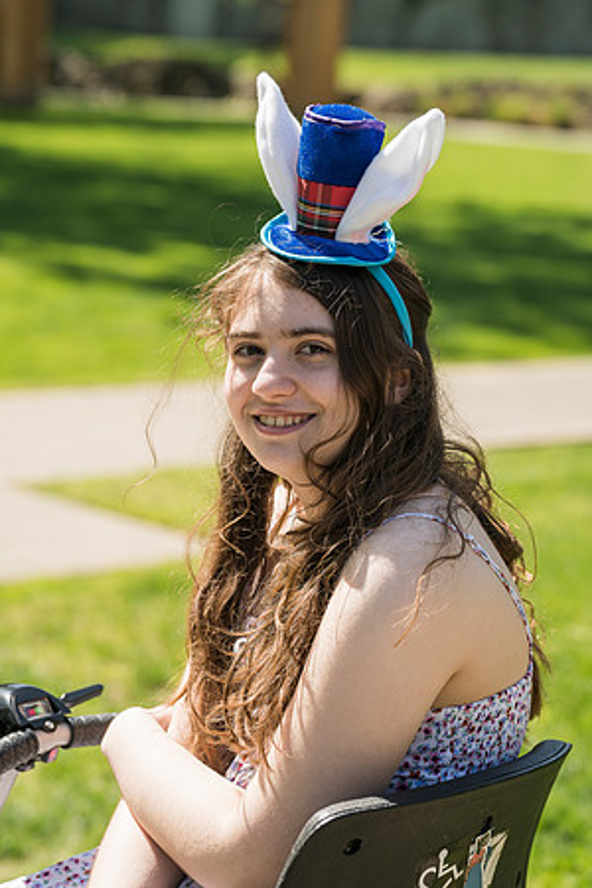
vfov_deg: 20.4
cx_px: 296
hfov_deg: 13.7
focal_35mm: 100
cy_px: 444
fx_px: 2466
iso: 100
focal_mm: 100
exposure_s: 1/500
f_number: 4.5
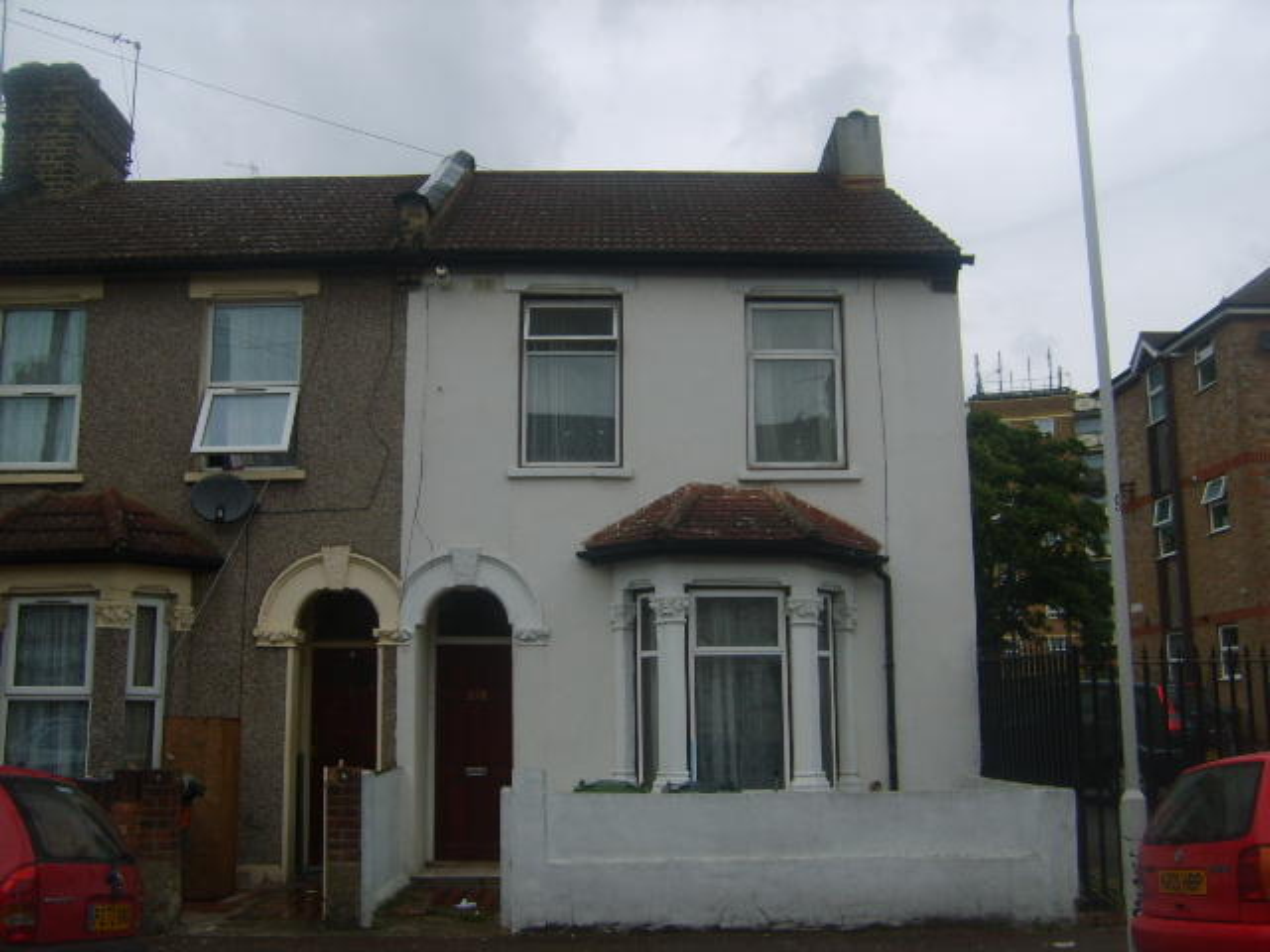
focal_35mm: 35
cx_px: 635
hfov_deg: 52.6
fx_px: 1284
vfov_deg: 40.7
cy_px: 476
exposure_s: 1/500
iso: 50
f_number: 2.8
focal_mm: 5.8
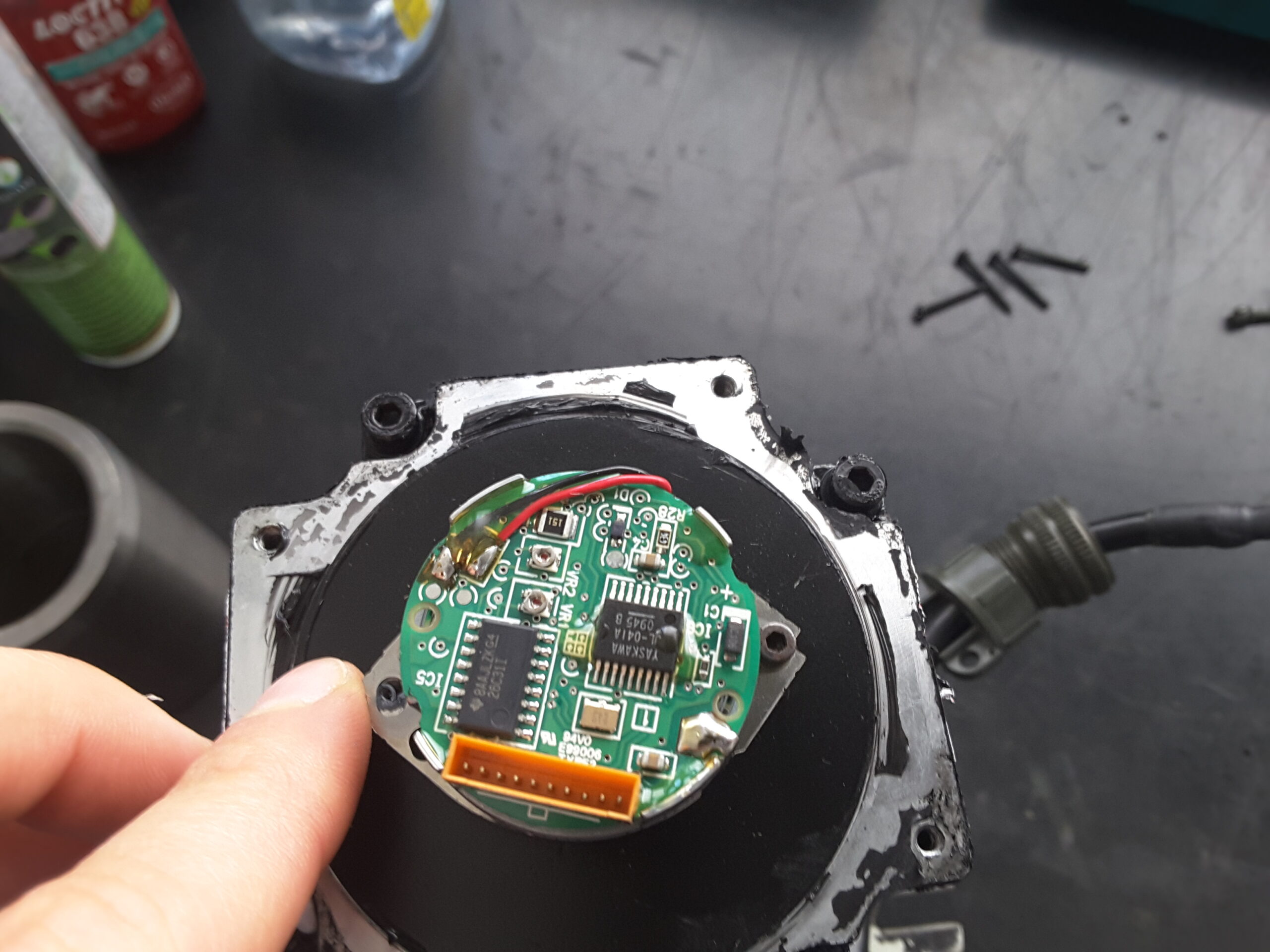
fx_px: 1137
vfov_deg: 45.4
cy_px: 476
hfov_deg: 58.4
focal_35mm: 31
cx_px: 635
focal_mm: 2.9
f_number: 1.9
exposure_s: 1/33
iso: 80
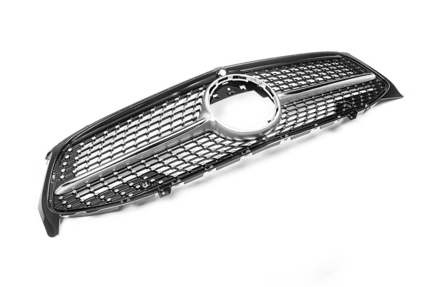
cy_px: 144
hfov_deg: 53.1
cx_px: 216
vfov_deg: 36.9
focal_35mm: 36
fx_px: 431
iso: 250
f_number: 16
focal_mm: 36
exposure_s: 1/160
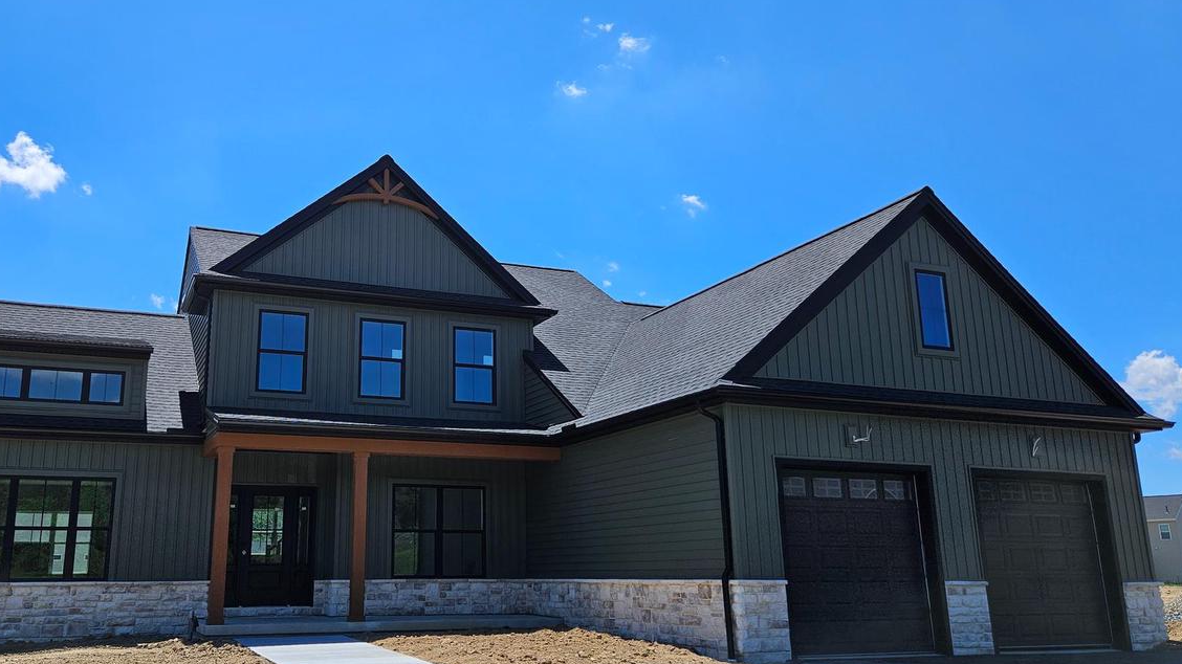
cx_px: 476
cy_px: 335
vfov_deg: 36.7
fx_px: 1003
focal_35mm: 32
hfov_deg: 60.5
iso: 25
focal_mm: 5.4
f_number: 1.8
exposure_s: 1/1978
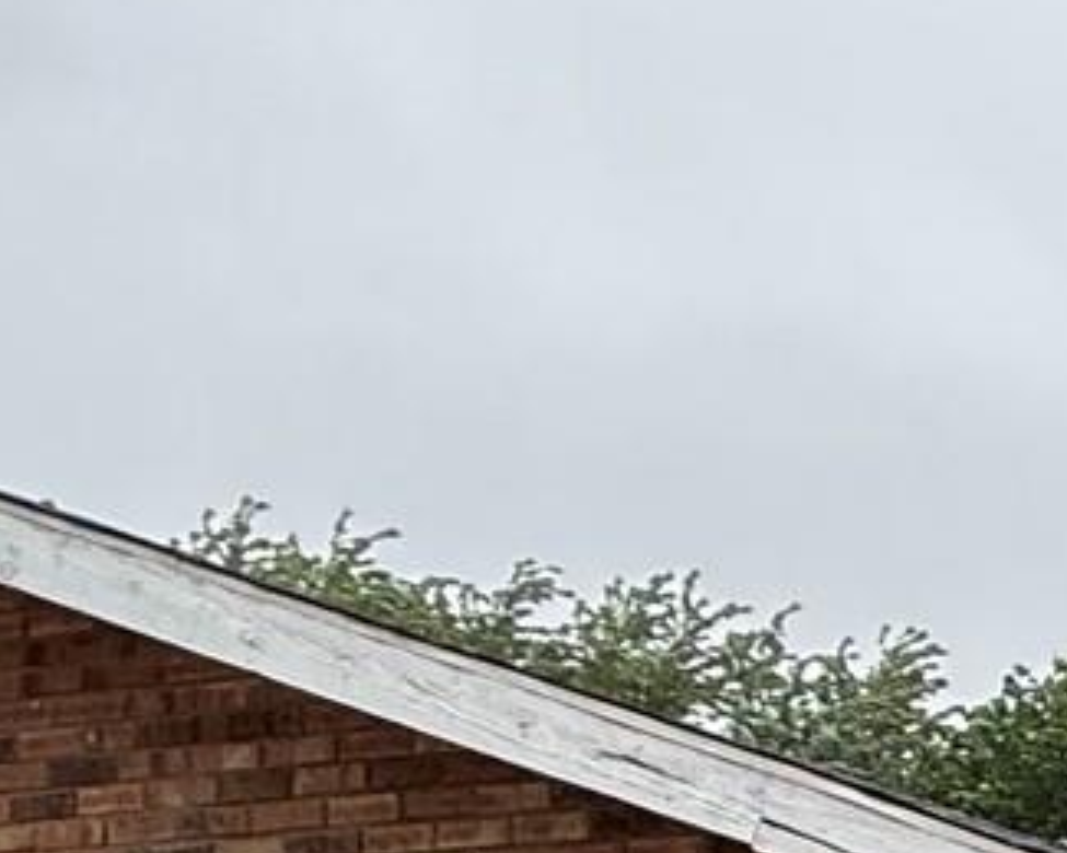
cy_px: 1686
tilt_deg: +1.5
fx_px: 2716
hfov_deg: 13.0
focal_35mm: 86
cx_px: 2876
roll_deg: -1.0
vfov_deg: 14.8
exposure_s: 1/403
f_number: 2.2
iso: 64
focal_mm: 2.22
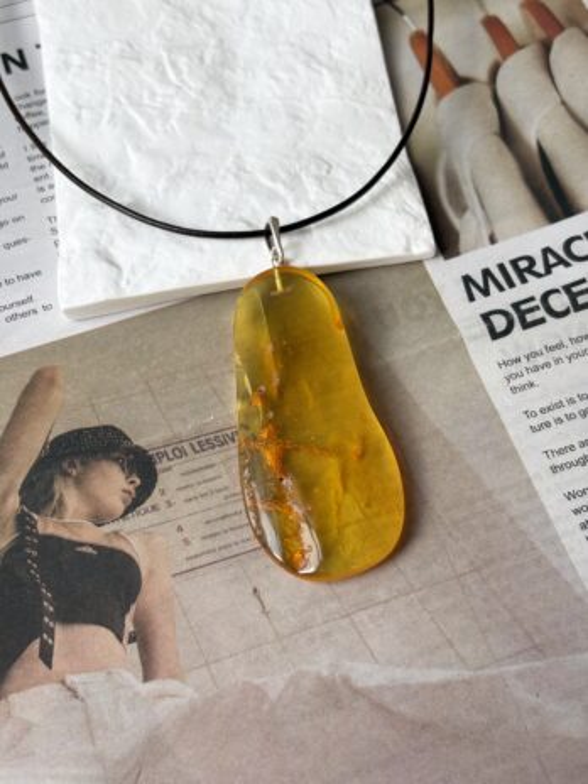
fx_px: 1178
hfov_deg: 28.0
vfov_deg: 36.8
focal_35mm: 52
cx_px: 294
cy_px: 392
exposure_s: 1/252
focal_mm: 5.96
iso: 40
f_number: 1.6
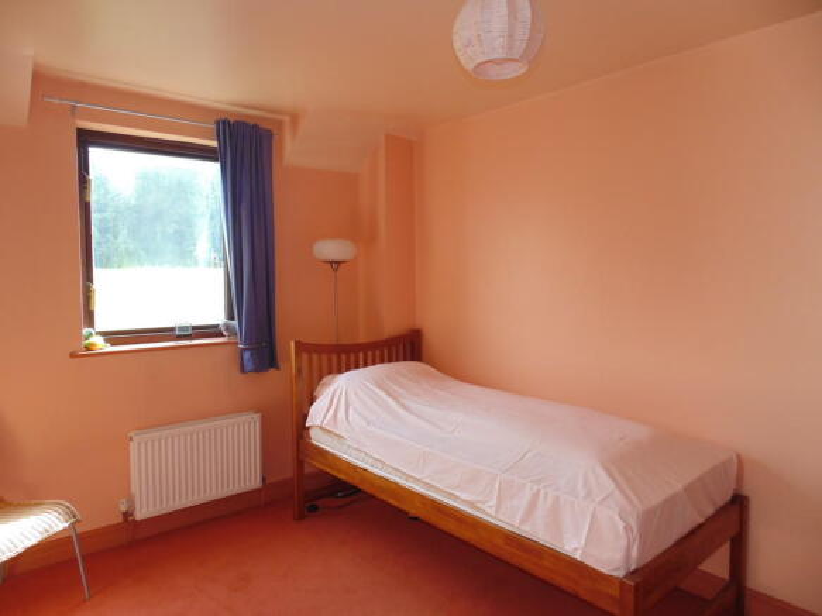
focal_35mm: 22
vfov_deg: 61.1
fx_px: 522
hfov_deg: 76.4
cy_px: 308
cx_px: 411
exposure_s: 1/50
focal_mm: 4
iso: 80
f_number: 3.1
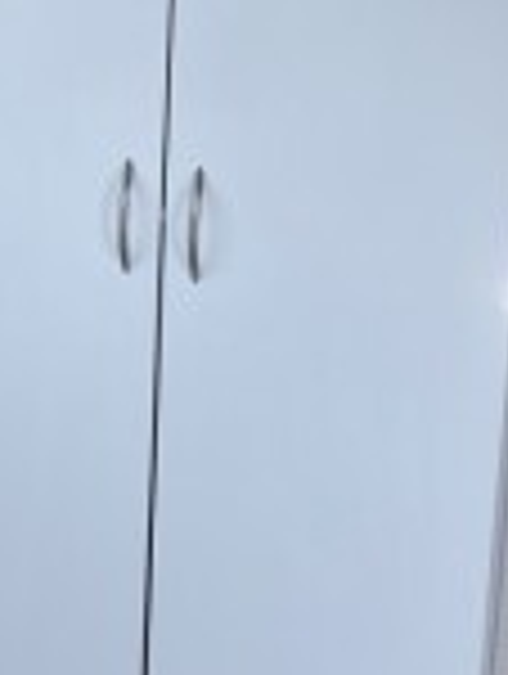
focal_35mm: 75
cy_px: -4
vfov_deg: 24.7
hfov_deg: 19.1
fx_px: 1463
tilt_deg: -12.1
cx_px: -9
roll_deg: -0.6
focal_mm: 5.1
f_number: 1.6
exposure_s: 1/121
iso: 100
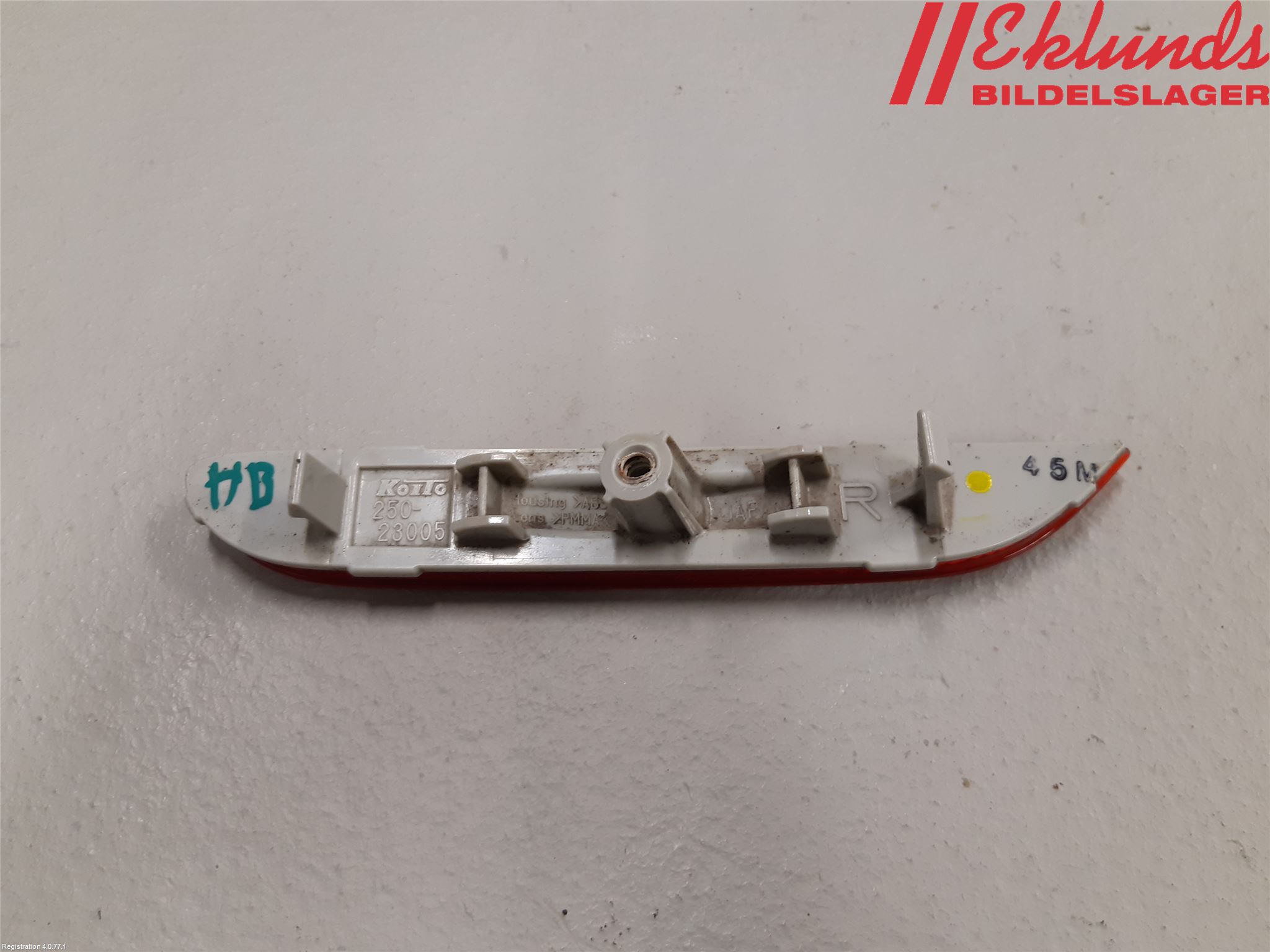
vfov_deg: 53.1
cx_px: 635
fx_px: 954
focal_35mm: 26
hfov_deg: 67.3
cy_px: 476
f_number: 1.7
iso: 100
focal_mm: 3.93
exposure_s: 1/50
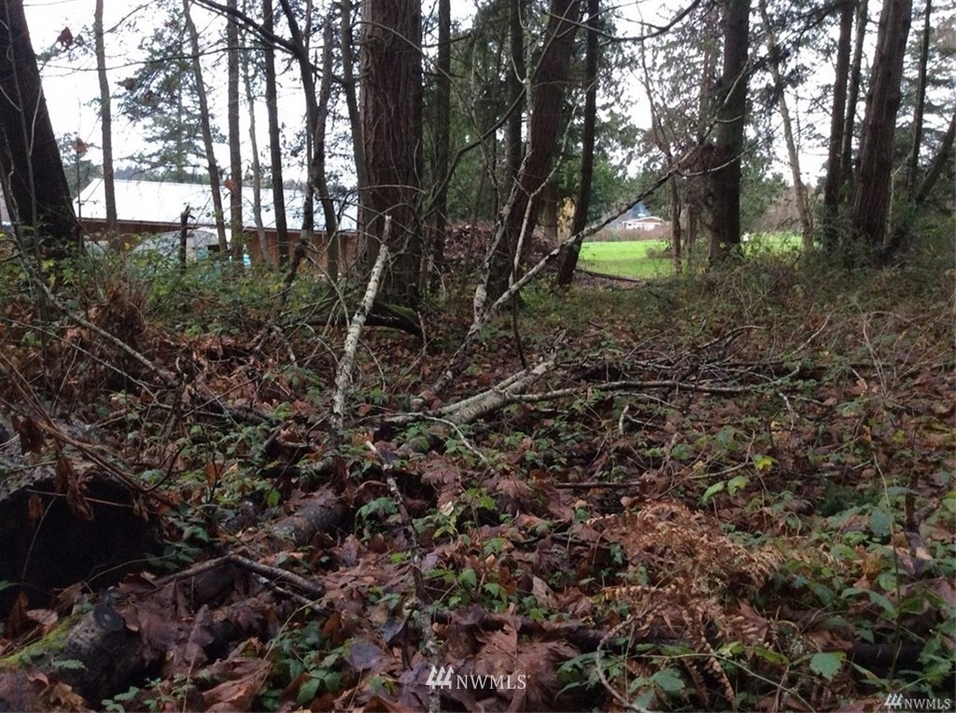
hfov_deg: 56.9
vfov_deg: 44.0
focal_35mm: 32
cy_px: 356
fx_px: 882
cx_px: 478
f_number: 2.4
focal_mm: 3.3
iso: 125
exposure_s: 1/24
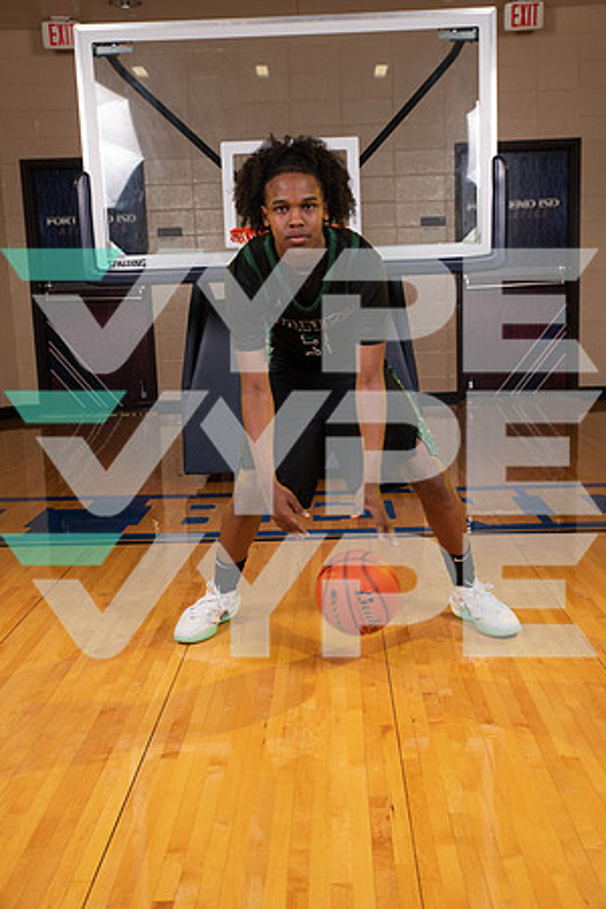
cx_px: 303
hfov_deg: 33.4
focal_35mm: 40
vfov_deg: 48.5
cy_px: 454
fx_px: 1010
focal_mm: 40
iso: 320
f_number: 7.1
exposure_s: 1/320
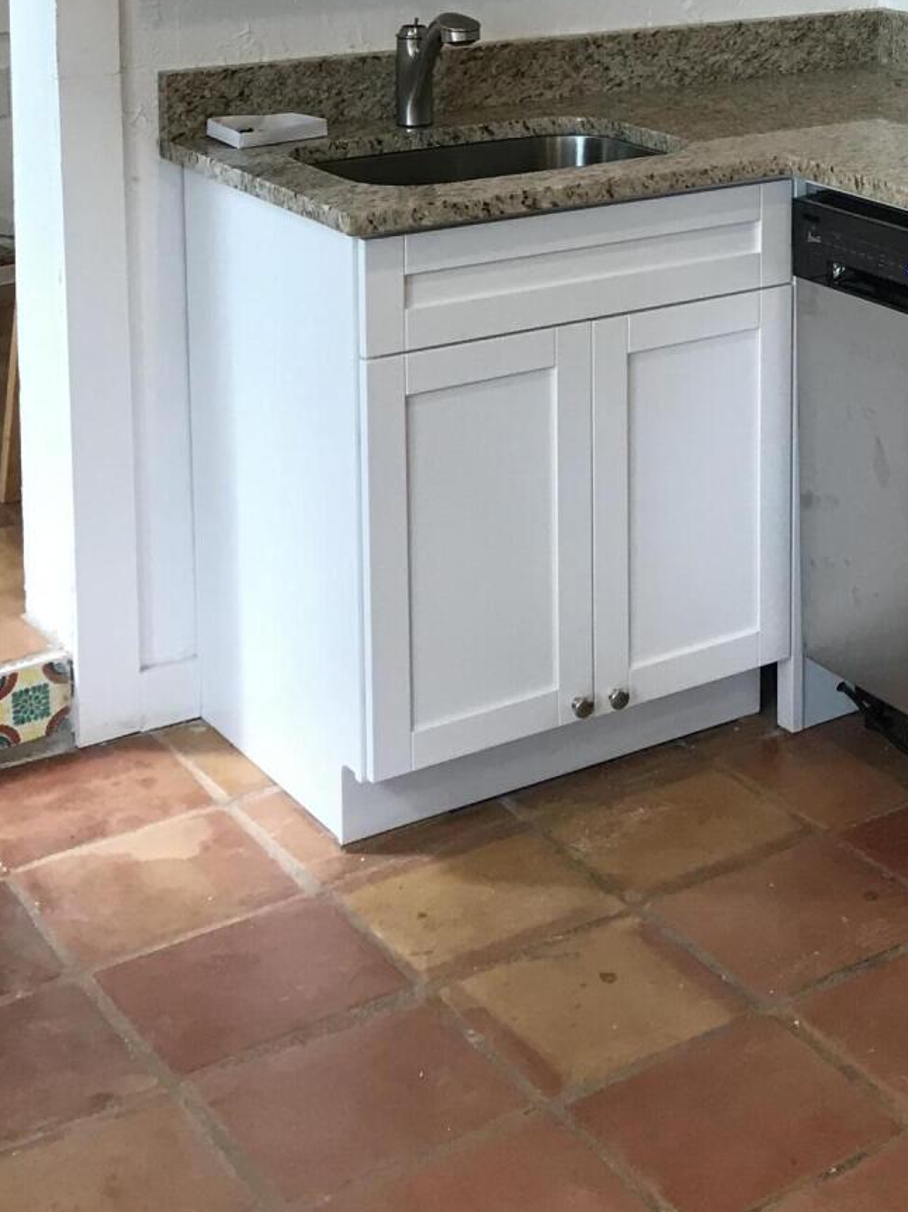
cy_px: -28
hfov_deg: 21.4
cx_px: 999
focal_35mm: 65
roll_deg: -0.2
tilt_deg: -6.1
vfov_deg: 27.9
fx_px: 2274
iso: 25
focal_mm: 3.99
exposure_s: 1/40
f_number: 1.8
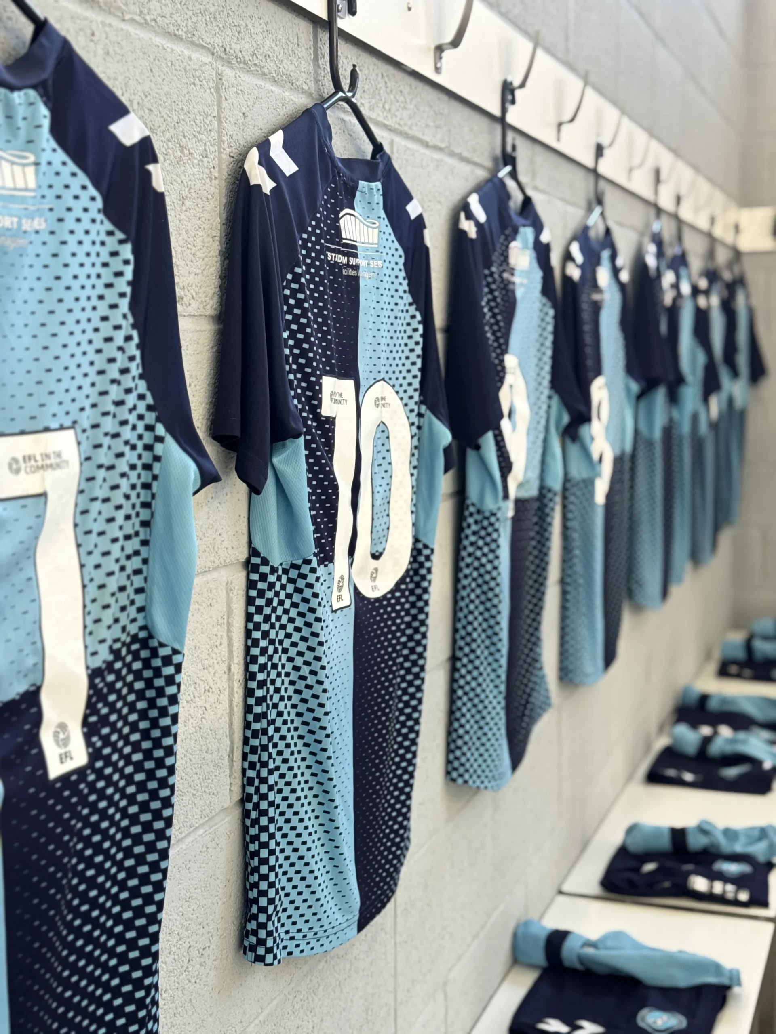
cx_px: 388
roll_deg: -0.3
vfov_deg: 39.7
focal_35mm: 48
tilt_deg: -5.9
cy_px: 517
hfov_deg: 30.3
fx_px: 1435
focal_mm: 6.76
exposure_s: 1/100
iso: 100
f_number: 1.78
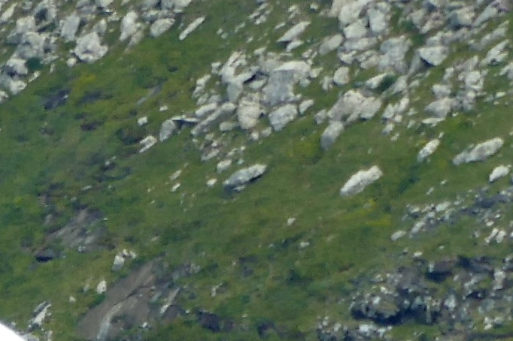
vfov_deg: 0.5
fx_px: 36489
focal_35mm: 2562
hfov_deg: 0.8
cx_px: 47
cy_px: 619
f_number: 4
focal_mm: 146
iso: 125
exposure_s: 1/833
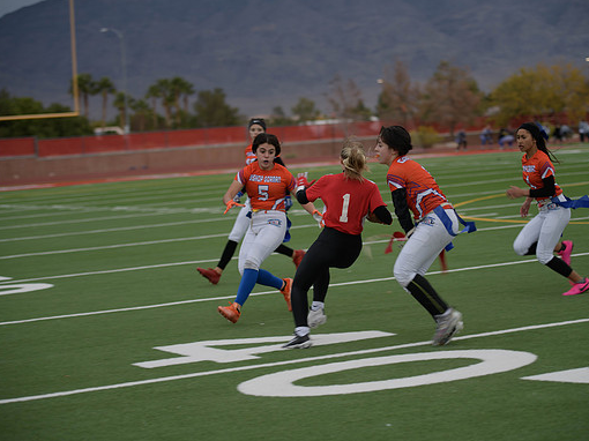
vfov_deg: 14.2
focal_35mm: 104
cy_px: 220
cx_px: 313
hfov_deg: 18.9
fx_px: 1769
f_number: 2.8
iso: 180
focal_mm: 95
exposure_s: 1/200
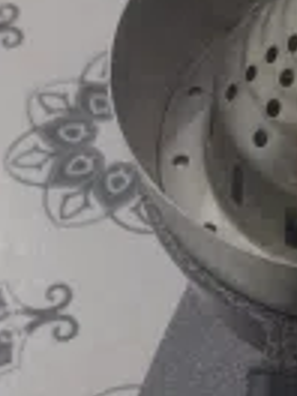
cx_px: 339
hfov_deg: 11.7
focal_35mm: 124
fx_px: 1419
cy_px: 315
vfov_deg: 15.8
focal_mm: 5.25
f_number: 1.75
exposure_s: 1/100
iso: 1963
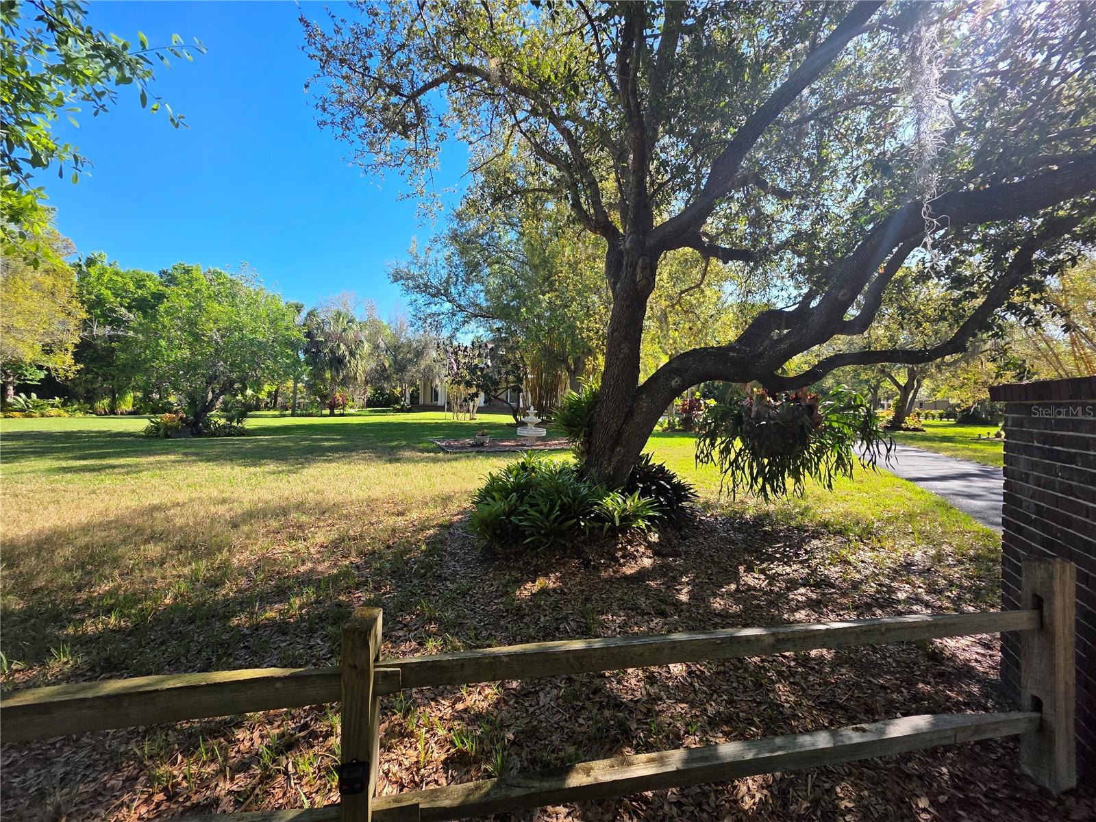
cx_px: 548
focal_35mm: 13
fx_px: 412
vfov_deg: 89.9
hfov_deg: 106.2
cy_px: 411
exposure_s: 1/816
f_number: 1.9
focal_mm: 2.2
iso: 40
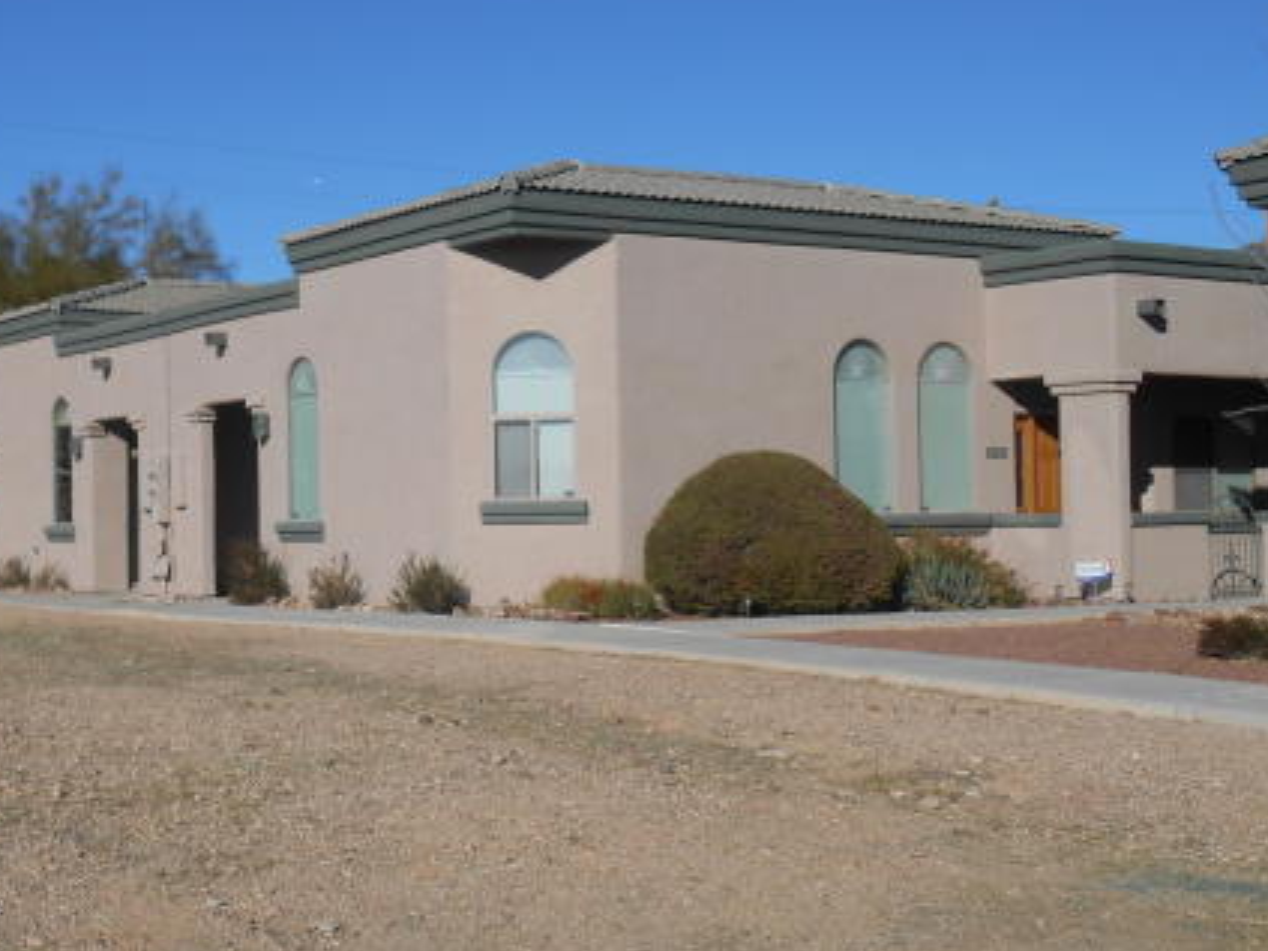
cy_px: 459
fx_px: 2270
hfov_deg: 30.9
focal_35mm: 62
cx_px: 387
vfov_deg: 23.6
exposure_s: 1/1250
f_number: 3.9
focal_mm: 7.2
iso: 80
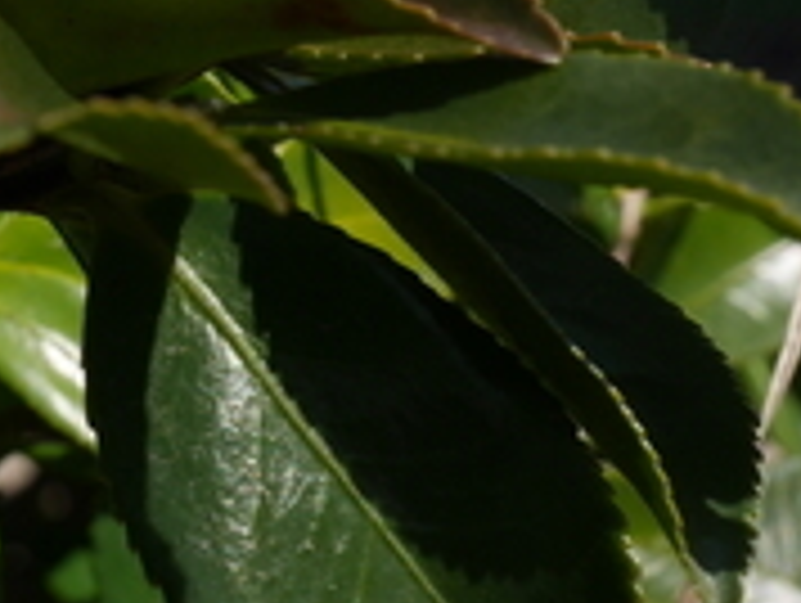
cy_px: -376
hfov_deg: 12.2
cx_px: 252
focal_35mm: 162
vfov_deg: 8.9
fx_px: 3754
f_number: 9
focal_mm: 24
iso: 200
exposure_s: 1/320
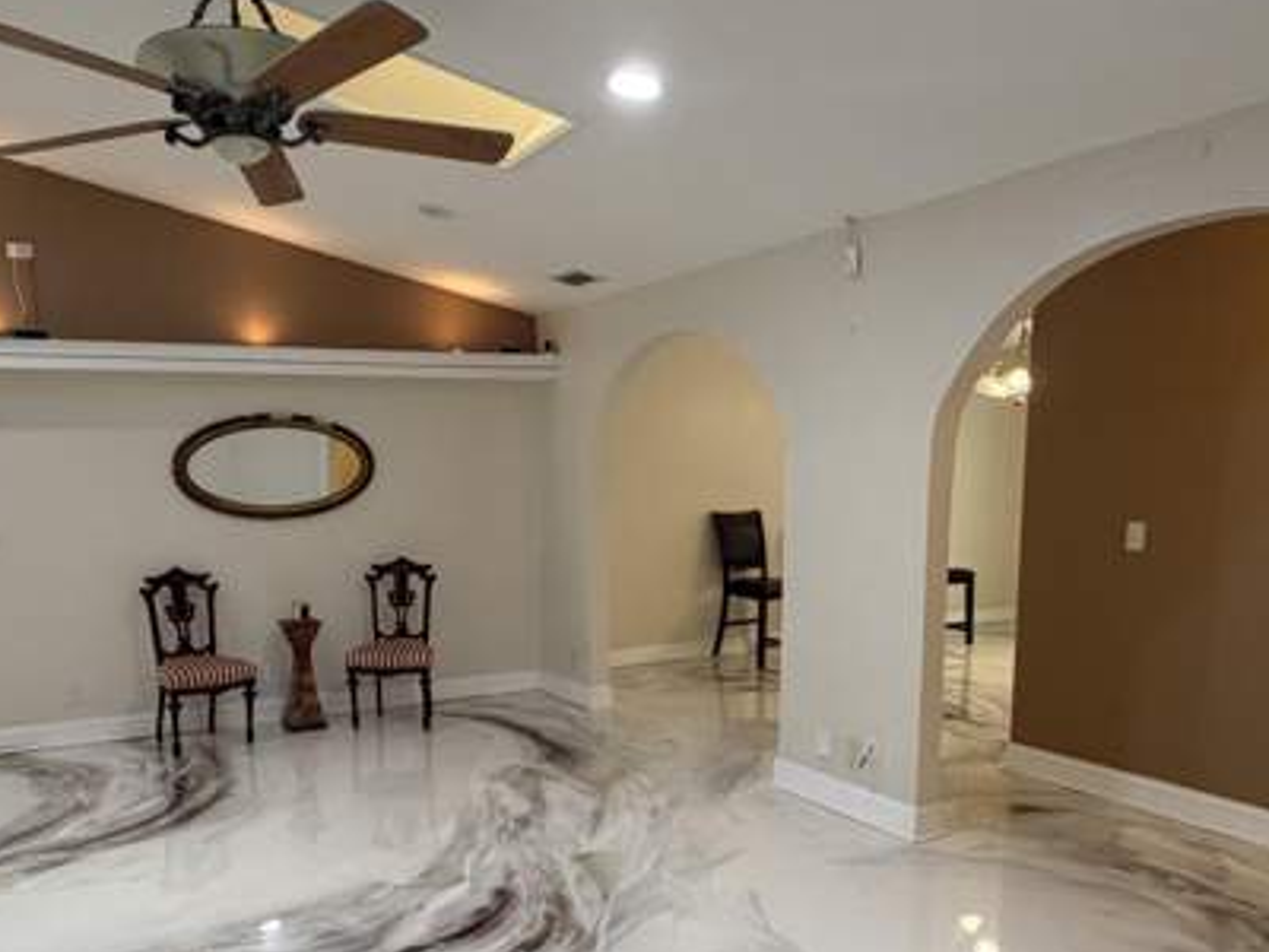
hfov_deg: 63.0
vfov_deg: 49.2
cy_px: 603
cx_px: 520
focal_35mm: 28
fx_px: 1026
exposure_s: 1/120
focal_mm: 2.22
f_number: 2.2
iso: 320
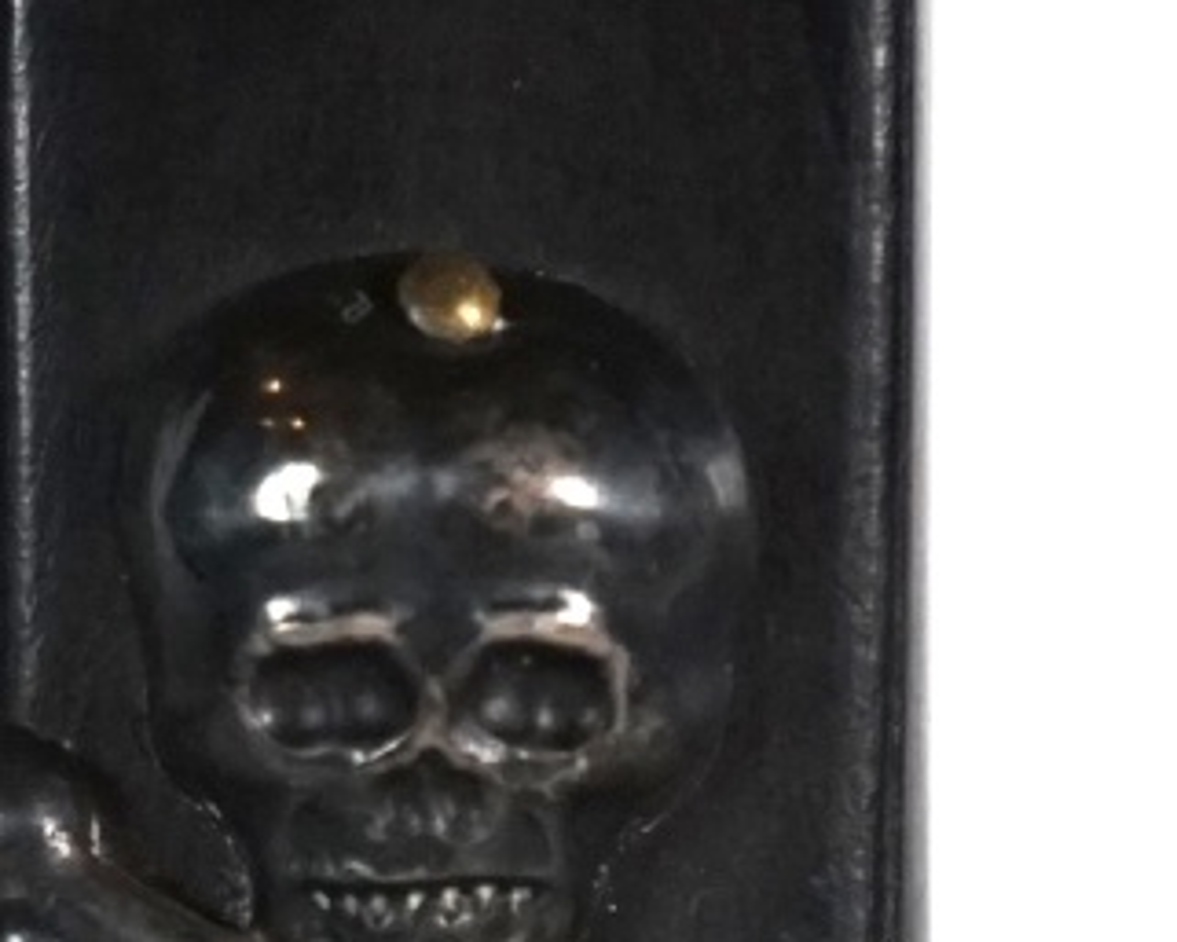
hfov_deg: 1.8
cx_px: 264
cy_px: 755
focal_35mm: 1105
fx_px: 38504
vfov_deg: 1.4
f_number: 6.3
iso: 2000
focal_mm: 210
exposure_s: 1/320
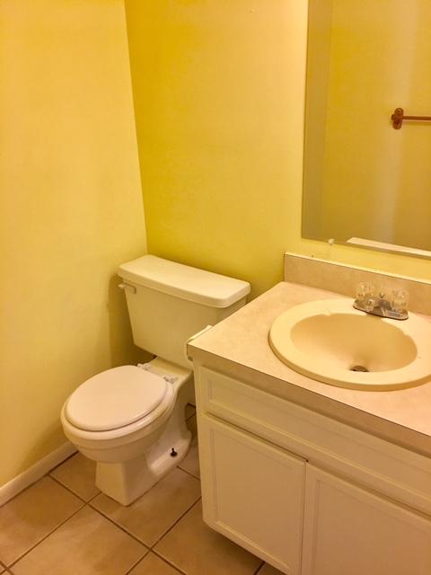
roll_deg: +2.3
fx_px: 481
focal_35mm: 29
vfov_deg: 61.7
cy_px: 288
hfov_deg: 48.2
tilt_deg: -23.1
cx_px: 216
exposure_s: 1/15
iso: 50
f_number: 2.2
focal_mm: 4.15
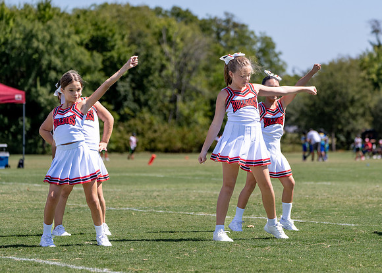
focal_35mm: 203
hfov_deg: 9.9
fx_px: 2202
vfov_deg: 7.1
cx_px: 231
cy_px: 136
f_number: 5.6
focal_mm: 169
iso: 200
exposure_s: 1/1250
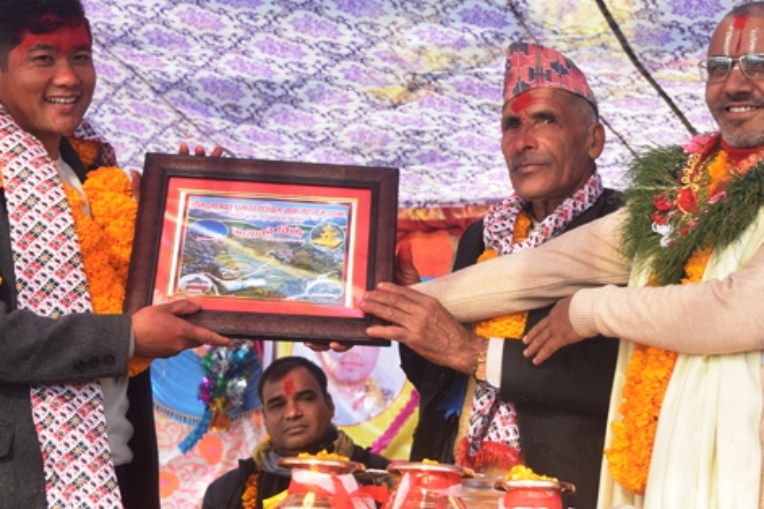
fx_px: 1869
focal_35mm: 88
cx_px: 389
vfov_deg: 15.5
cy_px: 155
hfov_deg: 23.1
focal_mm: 27
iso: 100
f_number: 5
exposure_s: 1/100
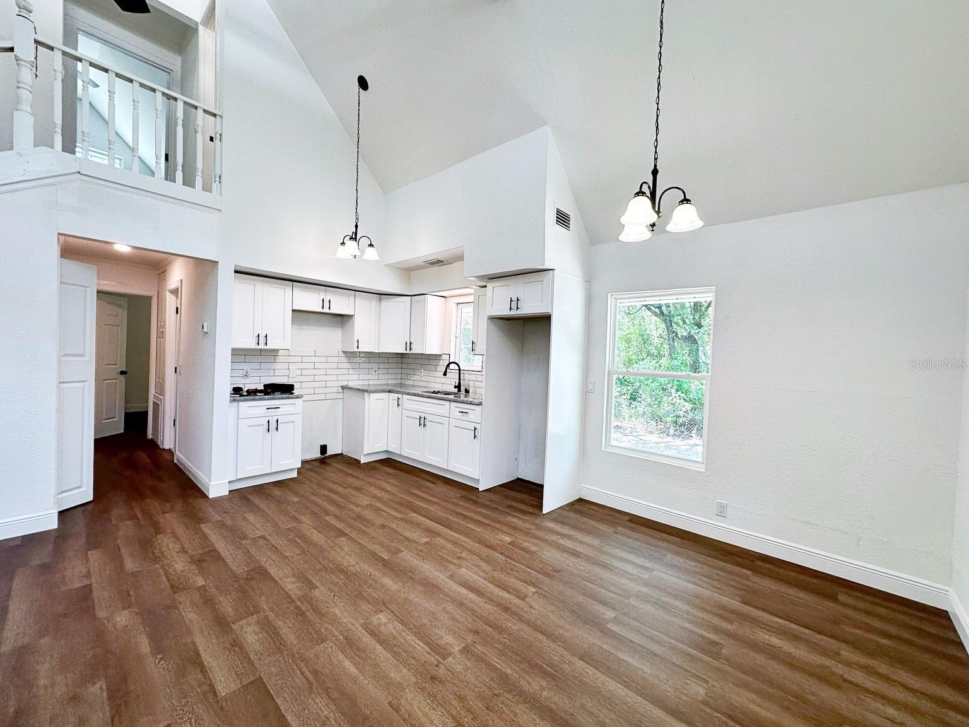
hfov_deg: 102.1
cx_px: 484
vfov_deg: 85.7
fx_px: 392
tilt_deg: -2.3
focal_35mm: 14
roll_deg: -2.5
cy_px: 364
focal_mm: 2.22
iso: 100
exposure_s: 1/120
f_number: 2.2
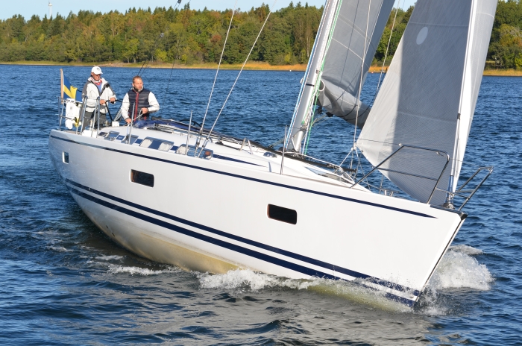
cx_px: 261
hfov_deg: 20.1
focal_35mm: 102
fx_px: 1476
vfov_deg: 13.4
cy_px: 173
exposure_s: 1/250
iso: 100
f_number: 9
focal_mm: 68
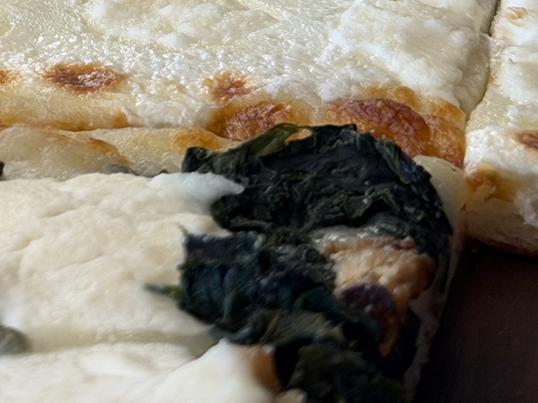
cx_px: -212
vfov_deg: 9.3
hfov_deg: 12.2
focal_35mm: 156
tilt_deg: -15.4
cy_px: -186
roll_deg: +3.3
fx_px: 2424
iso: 64
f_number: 1.78
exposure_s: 1/192
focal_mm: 6.76
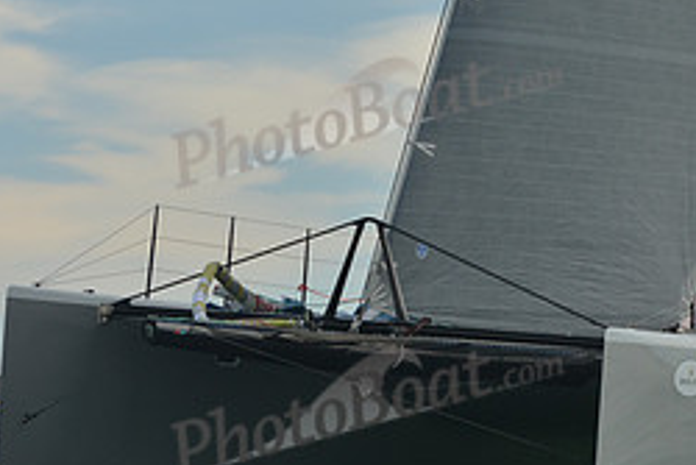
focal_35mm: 232
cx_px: 710
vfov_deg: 5.9
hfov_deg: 8.8
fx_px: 4488
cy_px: 221
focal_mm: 100
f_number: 5.6
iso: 400
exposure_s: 1/1000
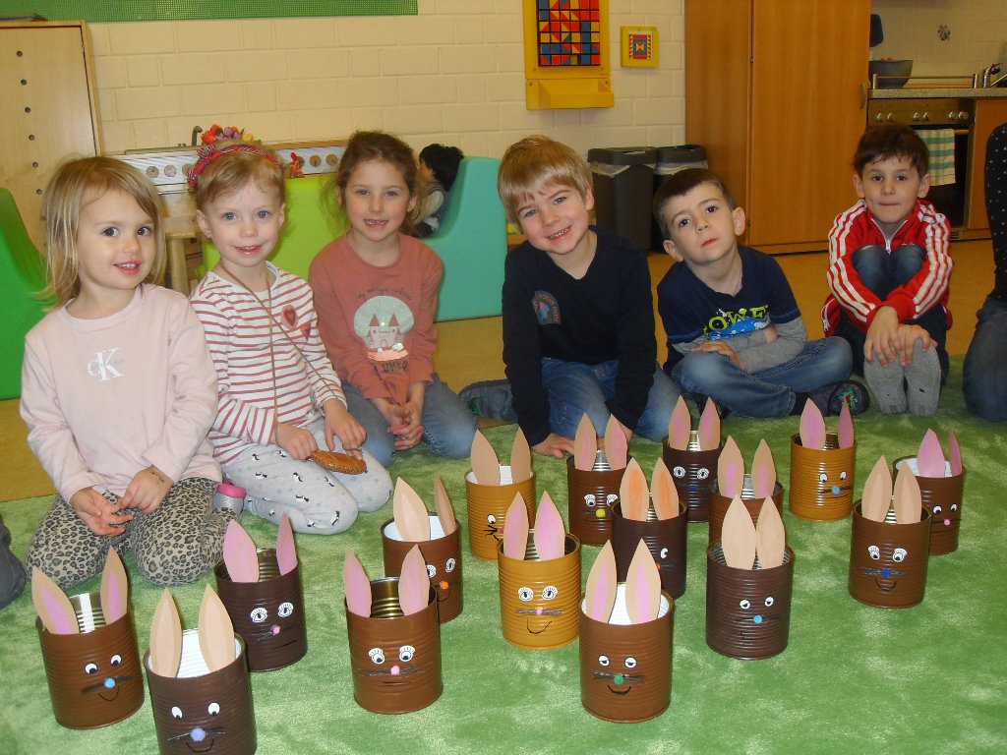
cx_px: 504
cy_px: 378
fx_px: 989
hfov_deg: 54.0
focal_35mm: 34
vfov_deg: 41.8
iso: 100
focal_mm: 6.3
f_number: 2.8
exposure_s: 1/45
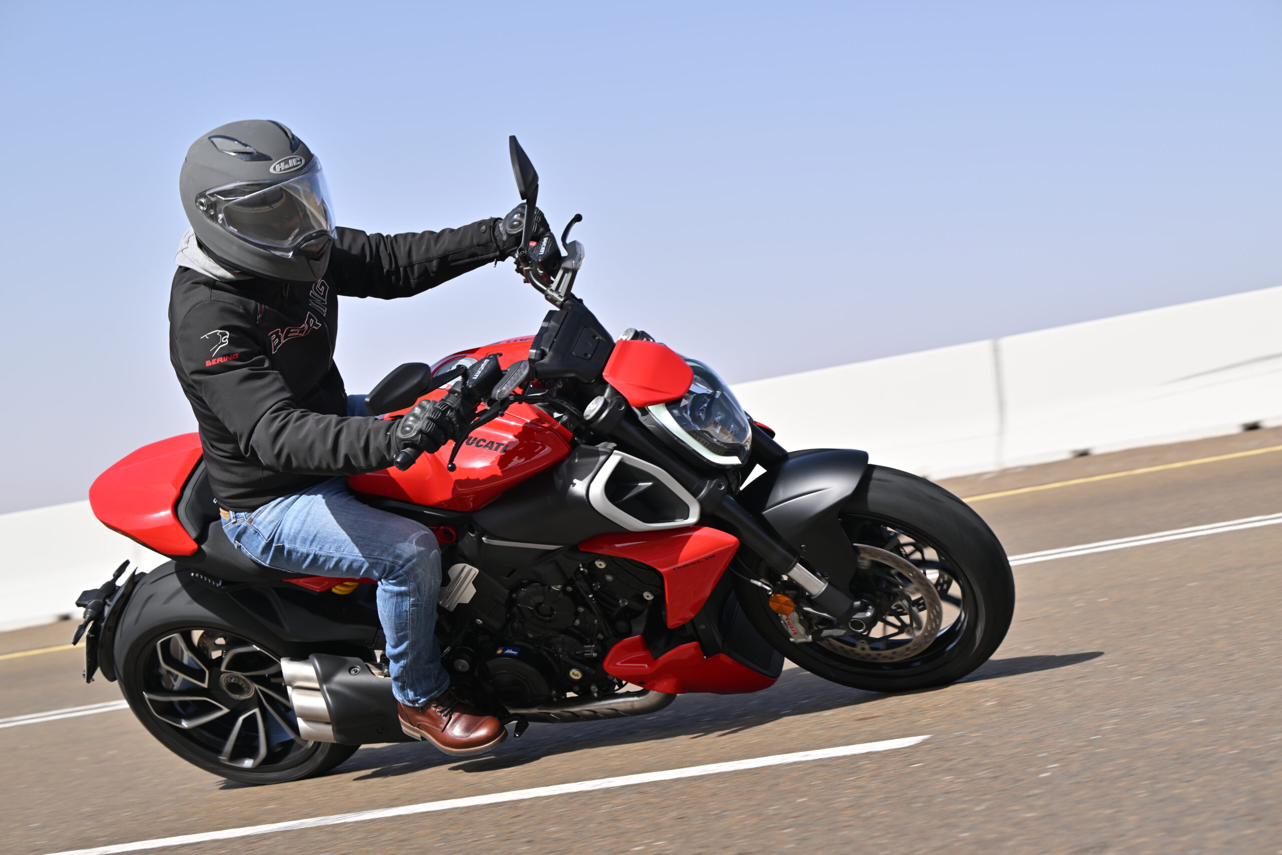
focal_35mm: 70
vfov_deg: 19.5
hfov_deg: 28.8
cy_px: 428
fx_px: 2493
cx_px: 641
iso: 80
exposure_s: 1/640
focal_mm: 70
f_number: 5.6
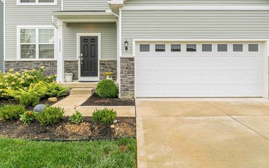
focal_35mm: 21
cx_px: 135
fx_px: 154
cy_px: 68
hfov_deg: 82.3
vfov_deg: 56.9
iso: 2000
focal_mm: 12
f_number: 13
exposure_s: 1/30
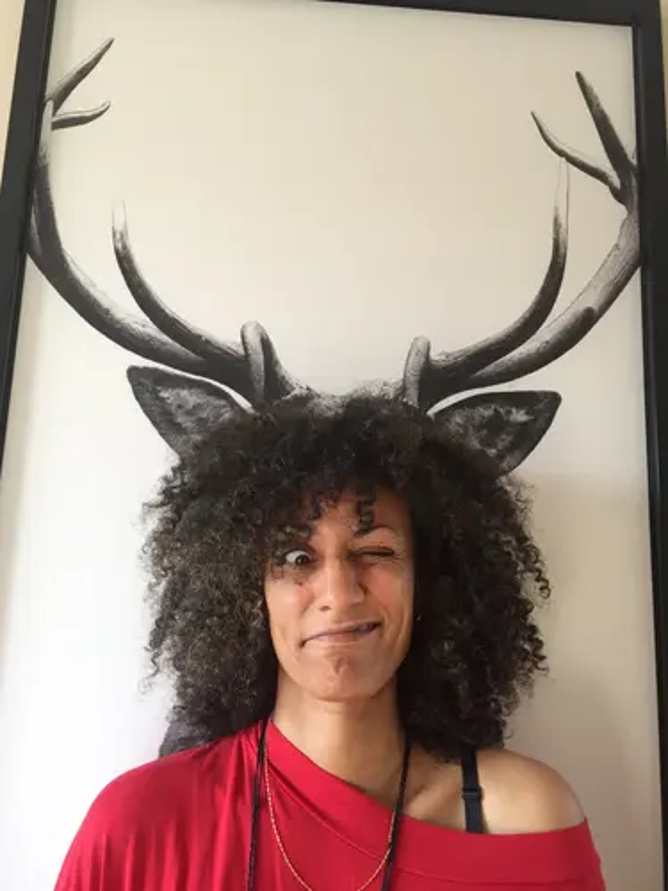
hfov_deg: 48.2
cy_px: 446
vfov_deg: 61.7
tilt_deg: +11.5
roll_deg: -1.2
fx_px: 746
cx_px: 334
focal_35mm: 29
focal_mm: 4.15
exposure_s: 1/33
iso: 50
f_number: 2.2
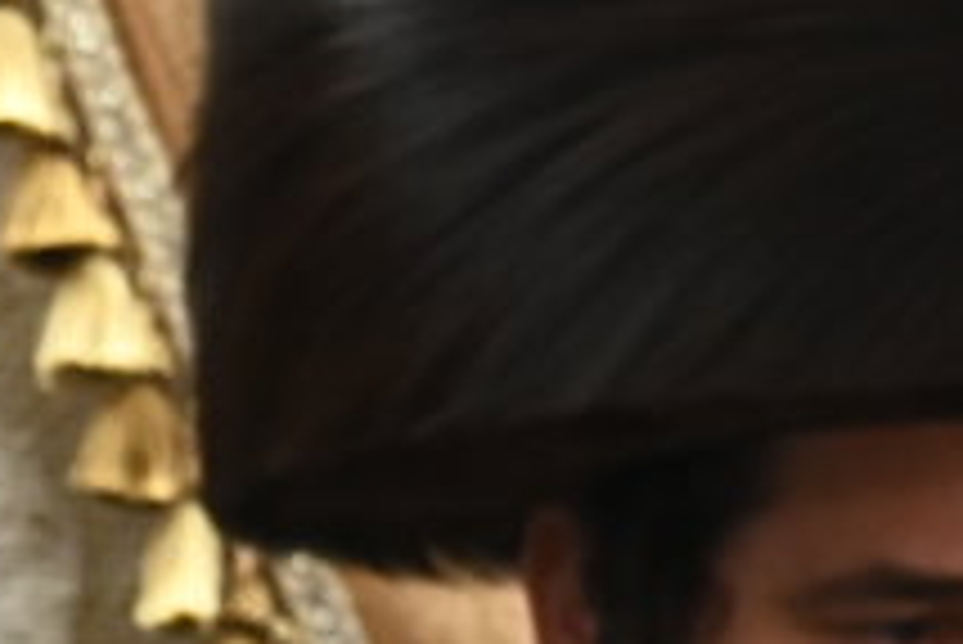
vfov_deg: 3.4
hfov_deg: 4.8
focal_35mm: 405
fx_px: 10841
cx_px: -2174
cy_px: 1578
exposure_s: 1/200
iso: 1600
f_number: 5.6
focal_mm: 62
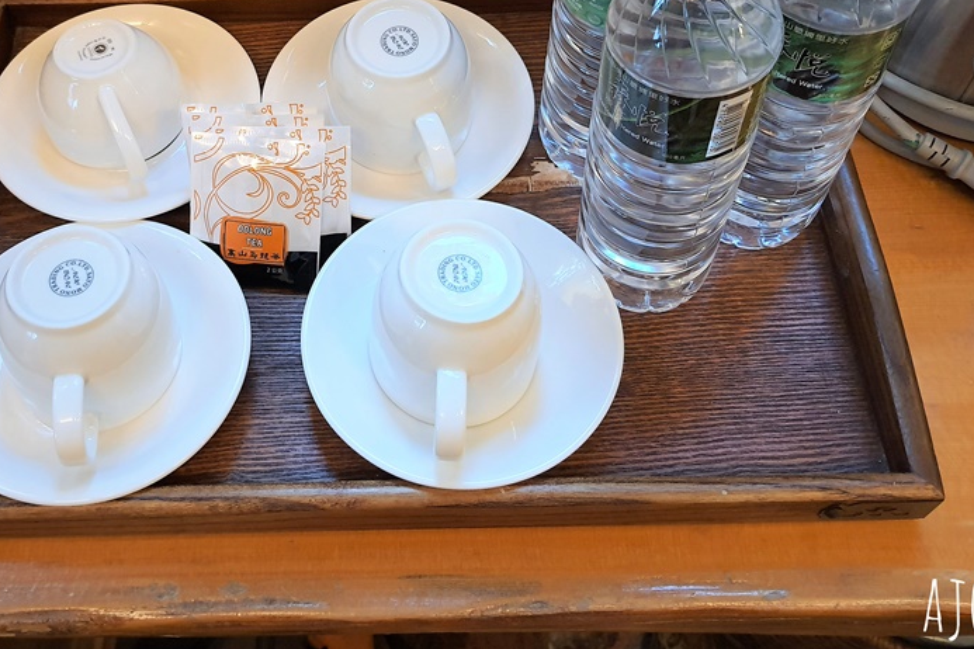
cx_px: 381
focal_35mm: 39
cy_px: 128
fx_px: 1055
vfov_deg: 33.2
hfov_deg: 49.2
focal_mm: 4.32
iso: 320
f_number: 1.7
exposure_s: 1/40
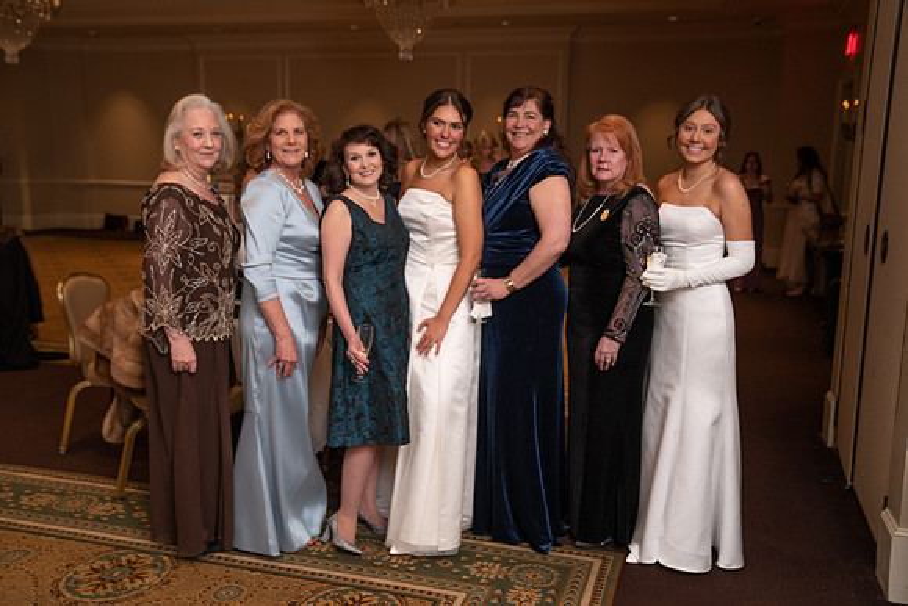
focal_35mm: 34
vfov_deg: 38.9
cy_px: 303
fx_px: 858
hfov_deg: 55.8
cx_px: 454
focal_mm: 34
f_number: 3.5
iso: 800
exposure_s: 1/80
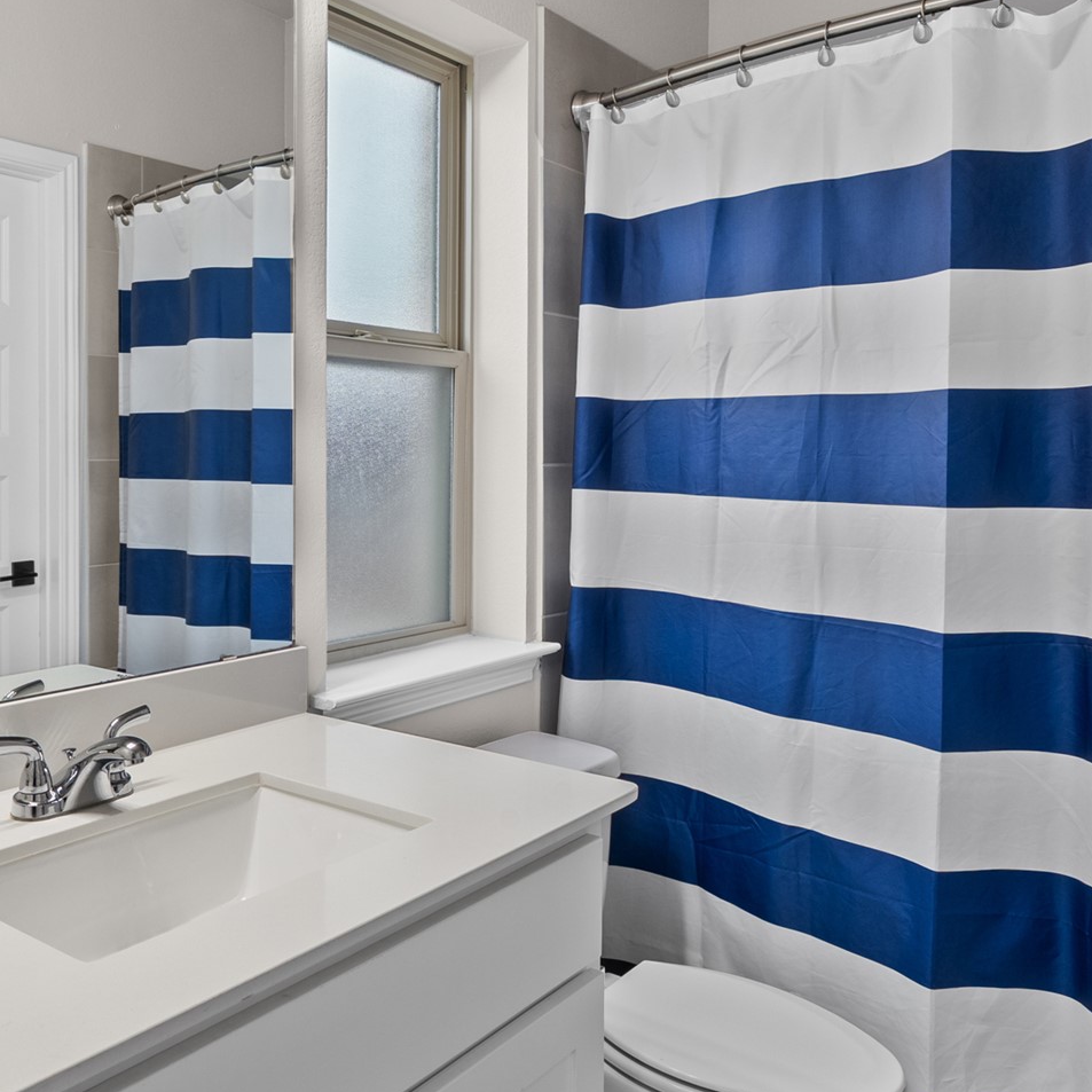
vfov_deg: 52.1
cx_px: 346
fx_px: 1106
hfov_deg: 51.4
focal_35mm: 31
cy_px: 431
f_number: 10
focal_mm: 16
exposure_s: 1/4
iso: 400
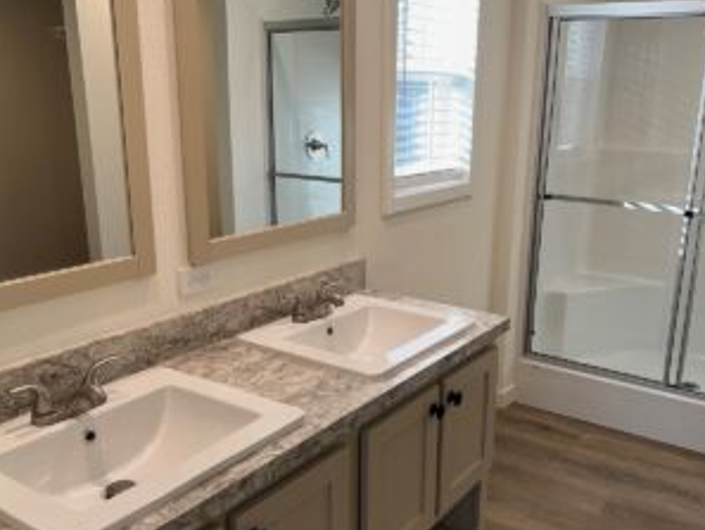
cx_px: 396
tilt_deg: -14.8
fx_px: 713
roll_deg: -0.9
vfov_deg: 40.7
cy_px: 285
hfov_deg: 52.5
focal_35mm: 35
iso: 40
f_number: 1.5
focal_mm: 5.7
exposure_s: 1/168
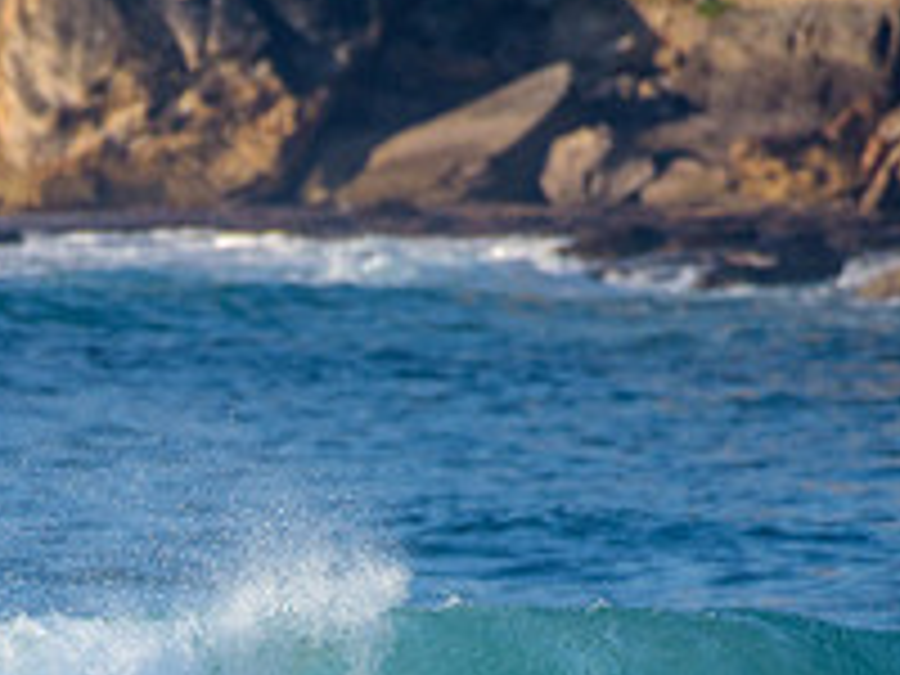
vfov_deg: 1.1
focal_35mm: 1395
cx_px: 86
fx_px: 36269
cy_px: 835
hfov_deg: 1.4
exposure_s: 1/2000
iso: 360
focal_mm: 500
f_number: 5.6
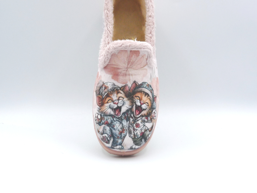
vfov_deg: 29.7
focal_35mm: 49
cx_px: 128
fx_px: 364
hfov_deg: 38.9
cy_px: 96
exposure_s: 1/200
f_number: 5
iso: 100
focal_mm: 4.8
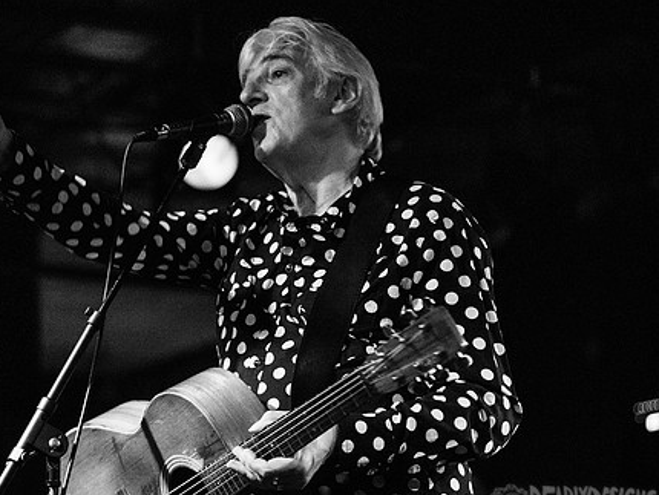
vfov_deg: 10.0
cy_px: 202
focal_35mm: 148
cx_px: 288
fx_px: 2819
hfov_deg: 13.3
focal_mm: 100
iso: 3200
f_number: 2.8
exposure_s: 1/60
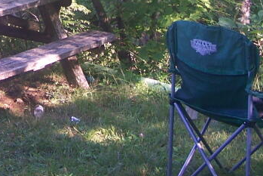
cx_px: 15
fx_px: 848
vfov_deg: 11.5
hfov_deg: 17.3
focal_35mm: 116
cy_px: -59
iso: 80
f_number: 2.8
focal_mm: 6.3
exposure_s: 1/40
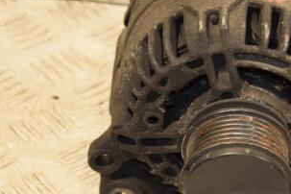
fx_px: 1487
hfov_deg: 11.2
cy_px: 79
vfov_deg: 7.5
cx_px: 210
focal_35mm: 184
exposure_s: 1/125
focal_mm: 62
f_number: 5.3
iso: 800
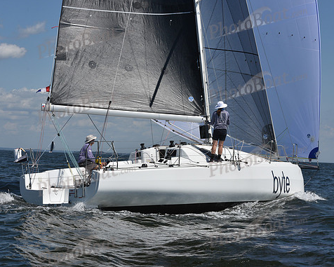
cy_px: 132
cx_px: 173
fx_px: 791
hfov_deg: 23.8
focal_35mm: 80
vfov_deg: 19.2
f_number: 11
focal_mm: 70
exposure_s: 1/1250
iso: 320
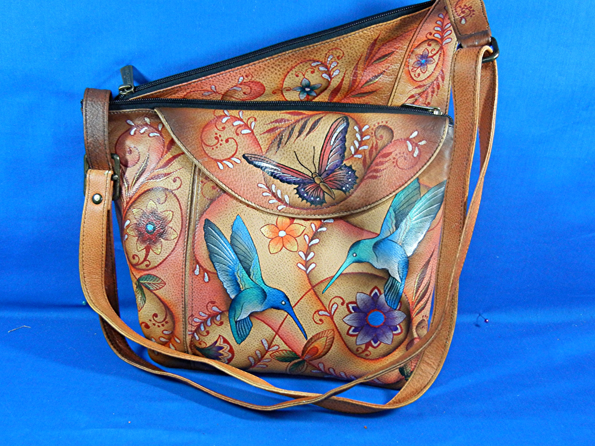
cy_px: 204
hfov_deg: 47.9
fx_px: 670
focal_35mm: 39
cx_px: 291
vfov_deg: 36.8
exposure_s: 1/30
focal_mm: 6.2
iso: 411
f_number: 3.6
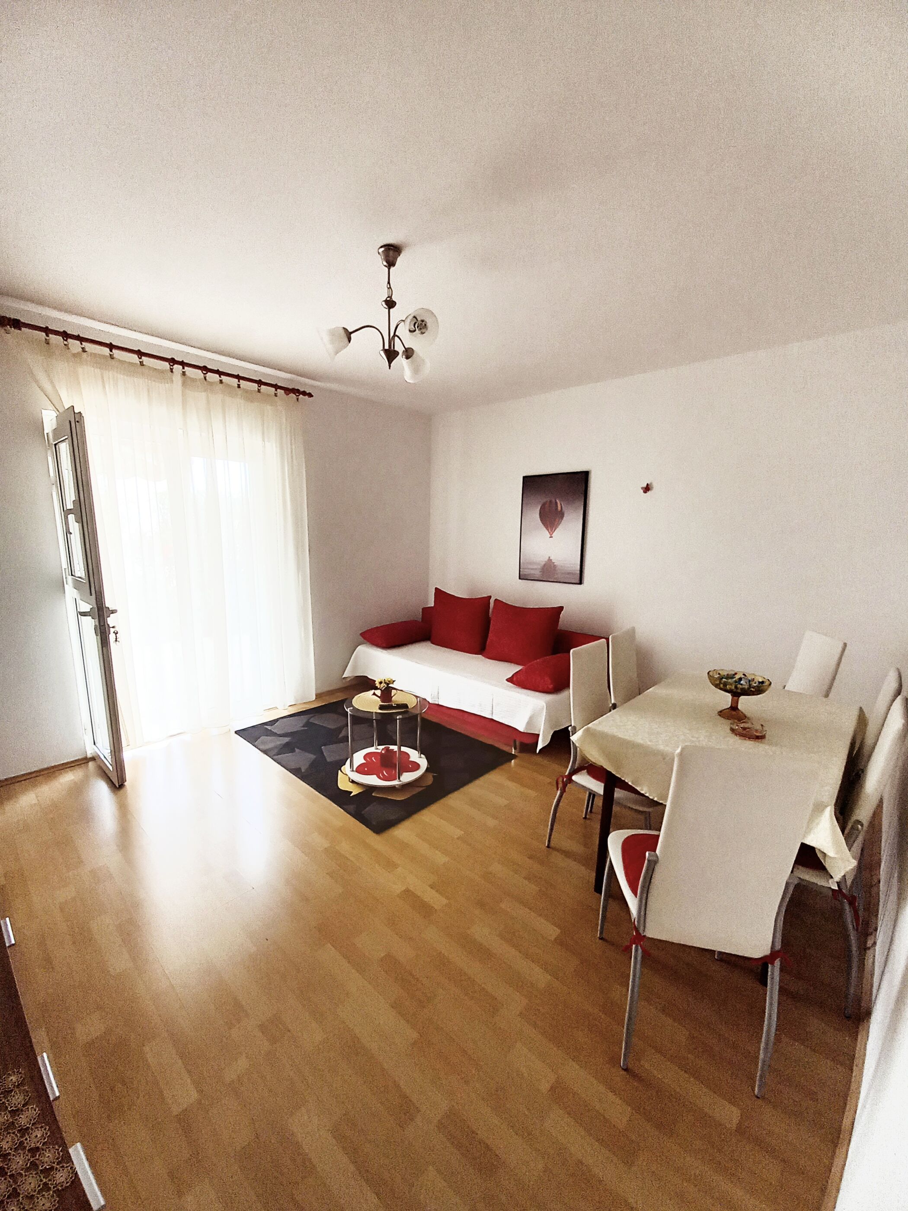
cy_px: 606
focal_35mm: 13
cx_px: 454
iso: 100
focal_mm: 1.42
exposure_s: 1/50
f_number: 2.2
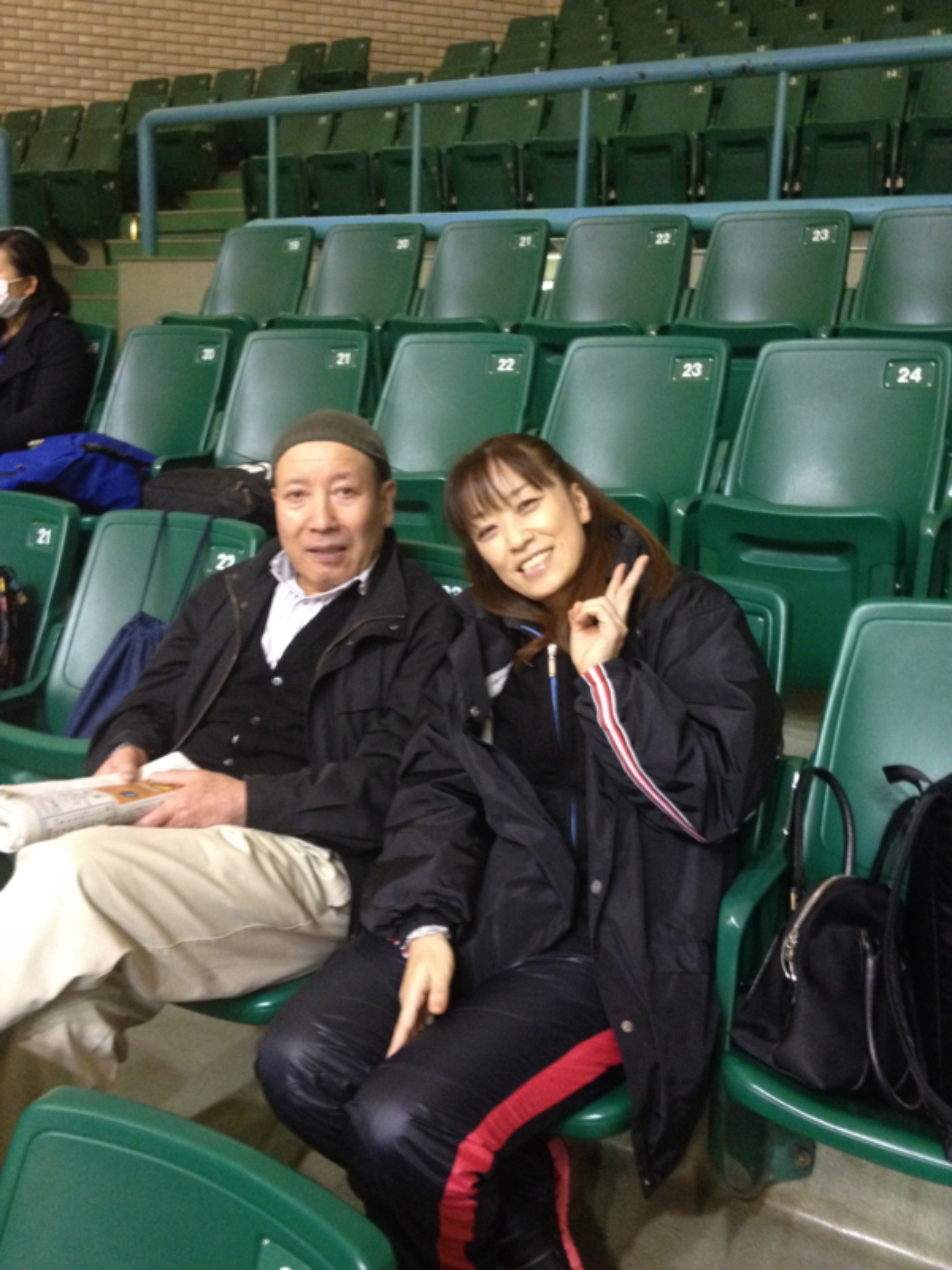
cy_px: 635
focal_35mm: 35
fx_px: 1283
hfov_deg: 40.7
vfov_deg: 52.6
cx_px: 476
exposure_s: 1/15
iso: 400
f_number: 2.4
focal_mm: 4.28
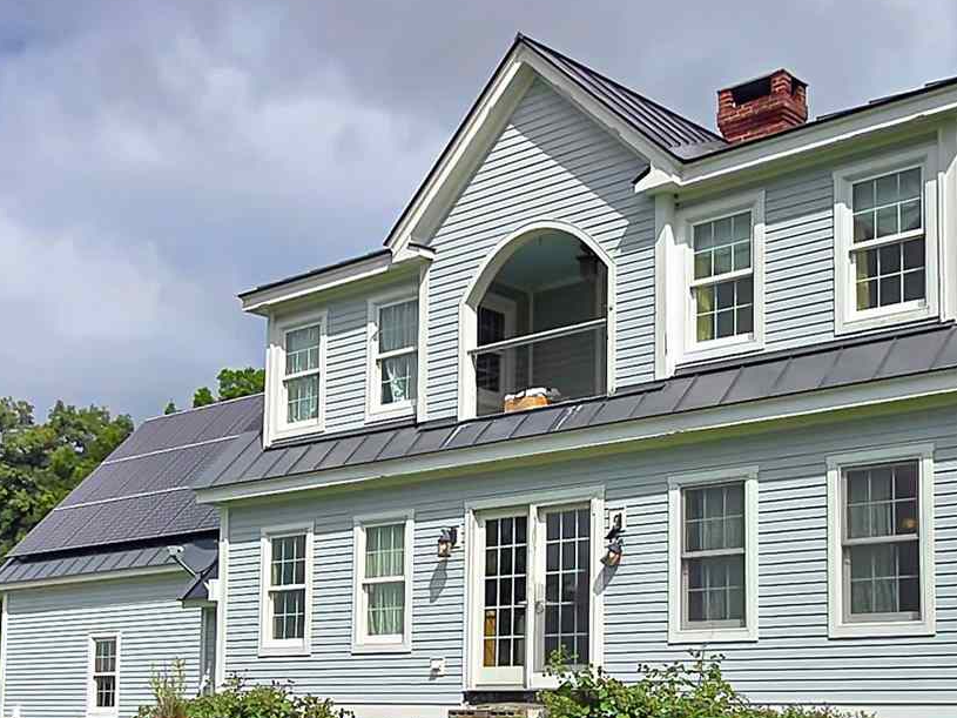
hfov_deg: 38.9
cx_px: 420
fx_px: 1354
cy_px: 584
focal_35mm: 49
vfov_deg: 29.0
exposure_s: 1/5158
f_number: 2.2
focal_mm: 2.2
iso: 50
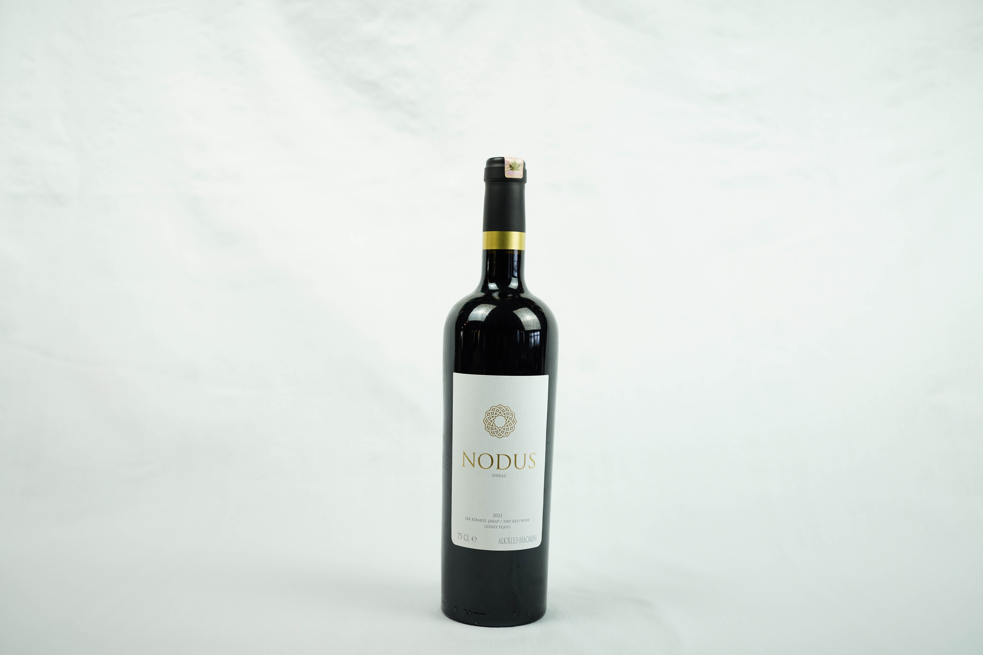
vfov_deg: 37.9
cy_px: 328
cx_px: 492
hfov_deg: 54.4
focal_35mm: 35
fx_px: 956
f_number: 3.5
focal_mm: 35
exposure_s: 1/200
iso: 500
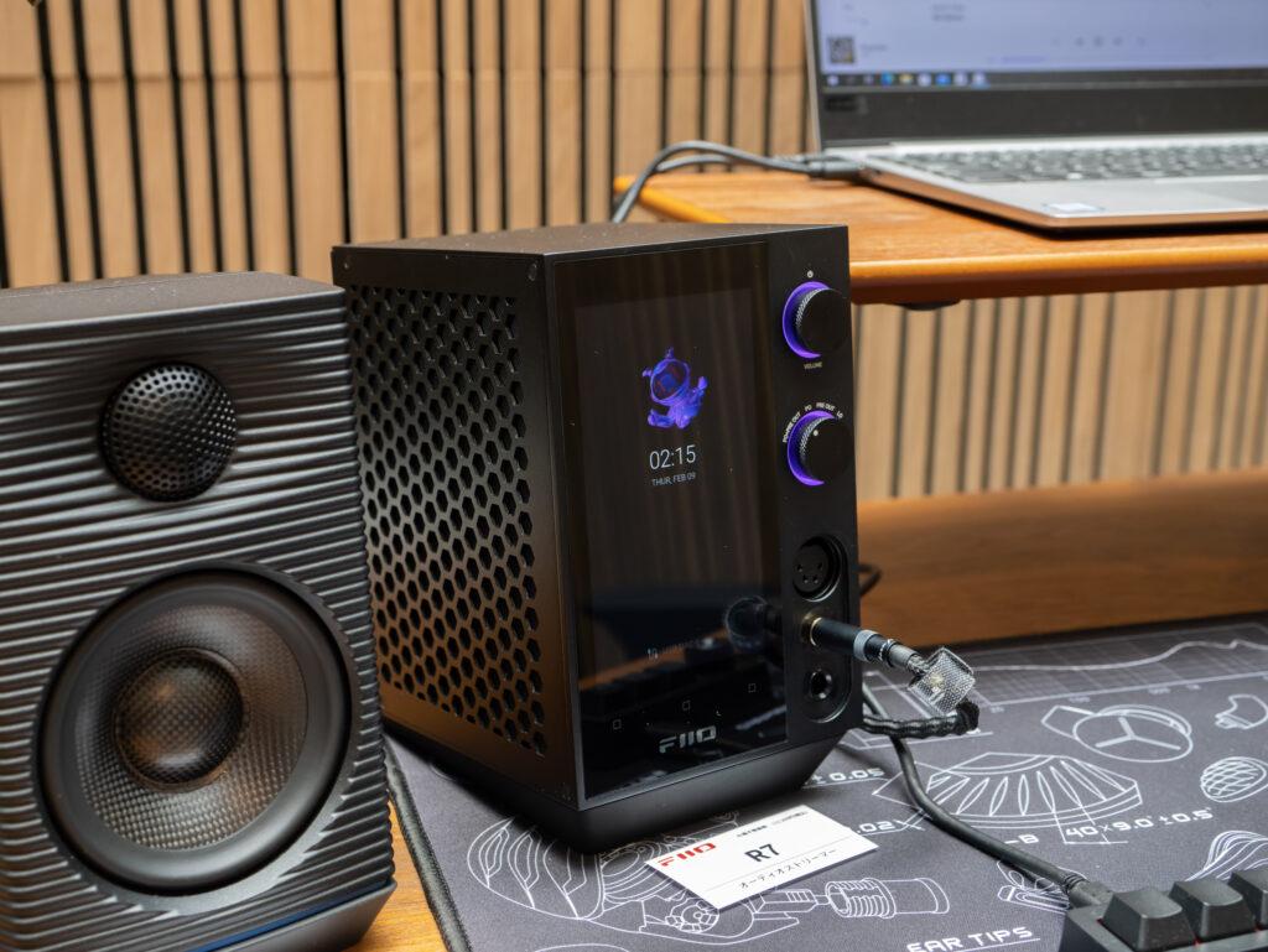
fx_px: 1832
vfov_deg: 29.1
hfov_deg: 38.2
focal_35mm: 50
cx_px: 634
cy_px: 476
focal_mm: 25
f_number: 4
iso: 800
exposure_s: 1/60
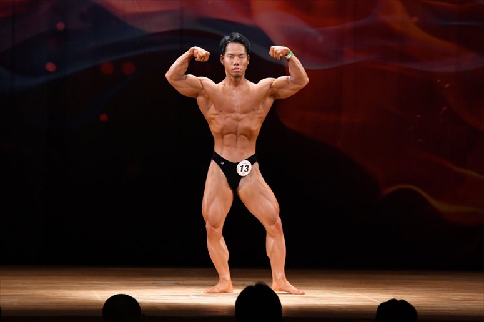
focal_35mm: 240
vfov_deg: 5.7
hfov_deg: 8.6
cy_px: 161
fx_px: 3225
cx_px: 242
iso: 4000
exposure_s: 1/400
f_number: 5.6
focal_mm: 160
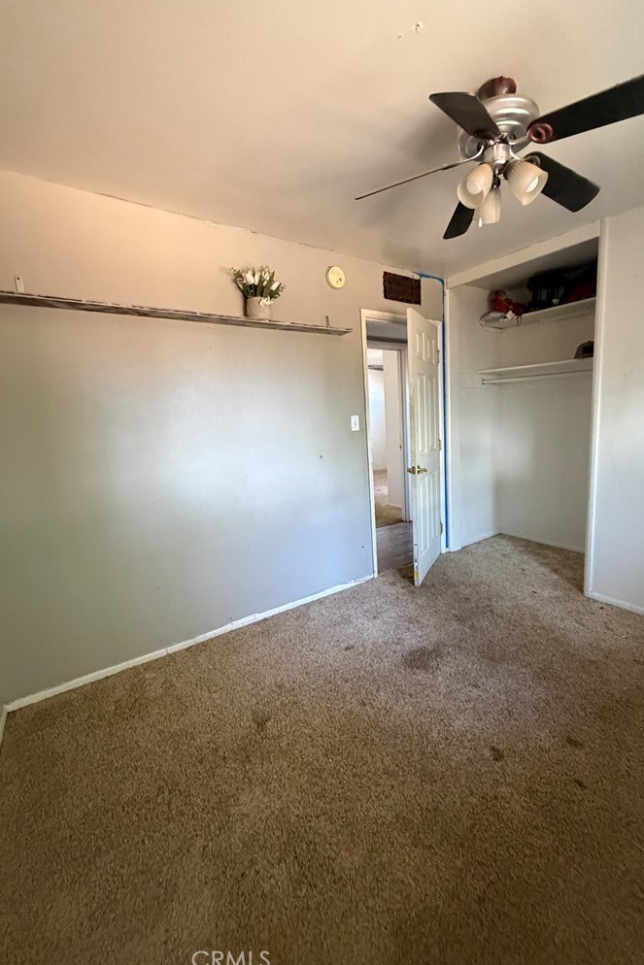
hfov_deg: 76.8
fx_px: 402
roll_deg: +2.3
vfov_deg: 100.4
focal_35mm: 15
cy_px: 477
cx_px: 372
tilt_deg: -10.4
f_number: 2.2
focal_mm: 2.22
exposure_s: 1/60
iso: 800
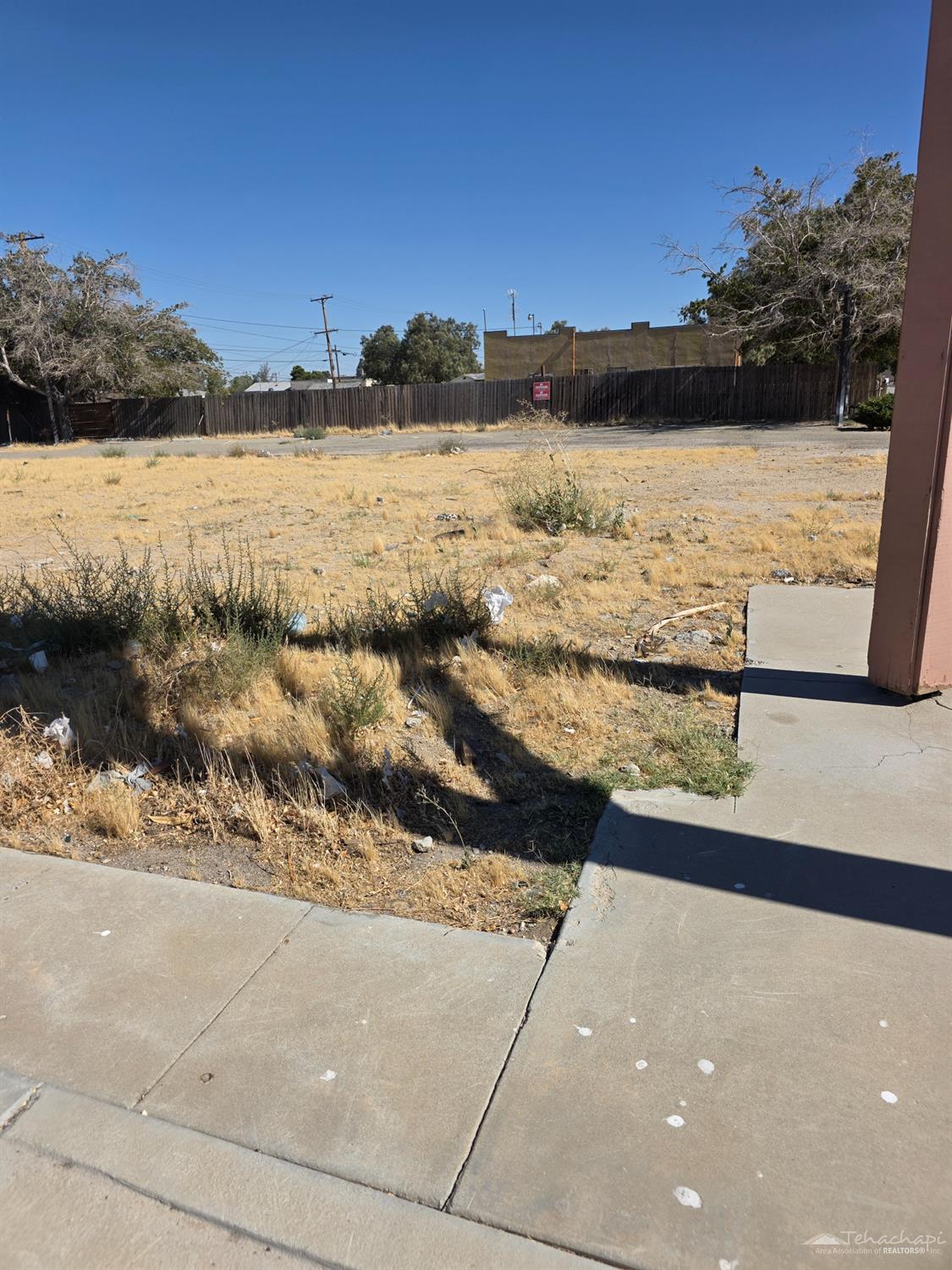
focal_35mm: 23
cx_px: 476
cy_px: 635
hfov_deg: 58.9
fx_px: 843
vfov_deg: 73.9
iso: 64
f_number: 1.7
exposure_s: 1/7944
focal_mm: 6.3
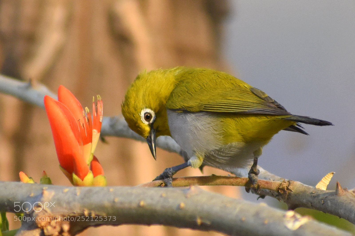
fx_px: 4435
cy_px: 118
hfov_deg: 4.6
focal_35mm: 450
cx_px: 178
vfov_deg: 3.1
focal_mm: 300
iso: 1000
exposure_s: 1/1000
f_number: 6.3
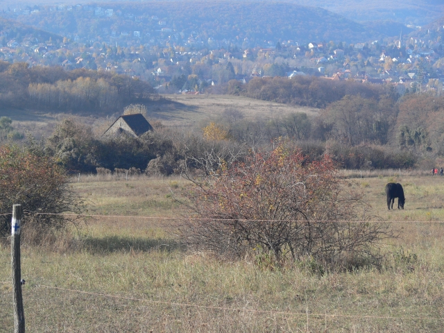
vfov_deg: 12.0
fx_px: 1578
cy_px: 166
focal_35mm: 123
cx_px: 222
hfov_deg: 16.0
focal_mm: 26.1
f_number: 4
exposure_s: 1/100
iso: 80
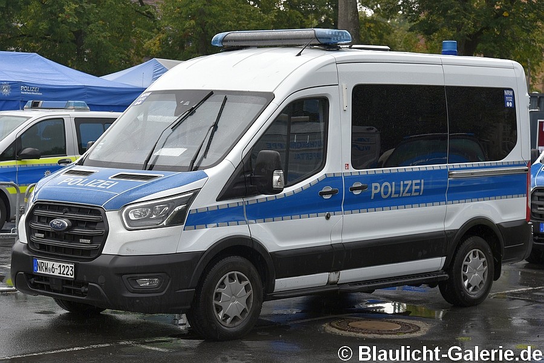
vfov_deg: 19.5
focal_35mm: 70
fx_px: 1058
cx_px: 272
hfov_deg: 28.8
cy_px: 182
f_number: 7.1
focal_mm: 70
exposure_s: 1/200
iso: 400
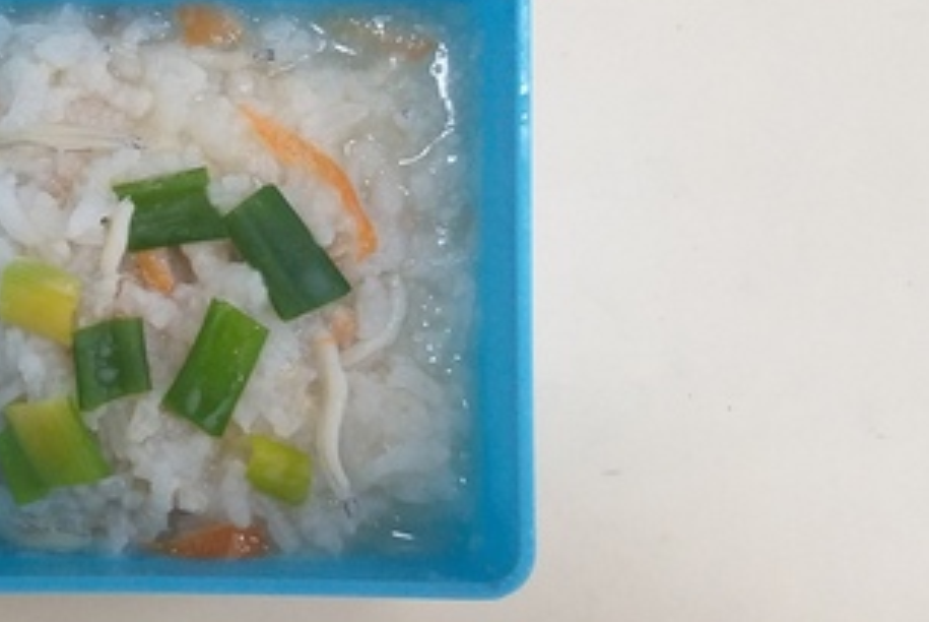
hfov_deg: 31.2
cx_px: 131
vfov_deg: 21.9
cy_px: 267
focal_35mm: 62
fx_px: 1601
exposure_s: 1/60
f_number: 1.7
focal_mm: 3.93
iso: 160
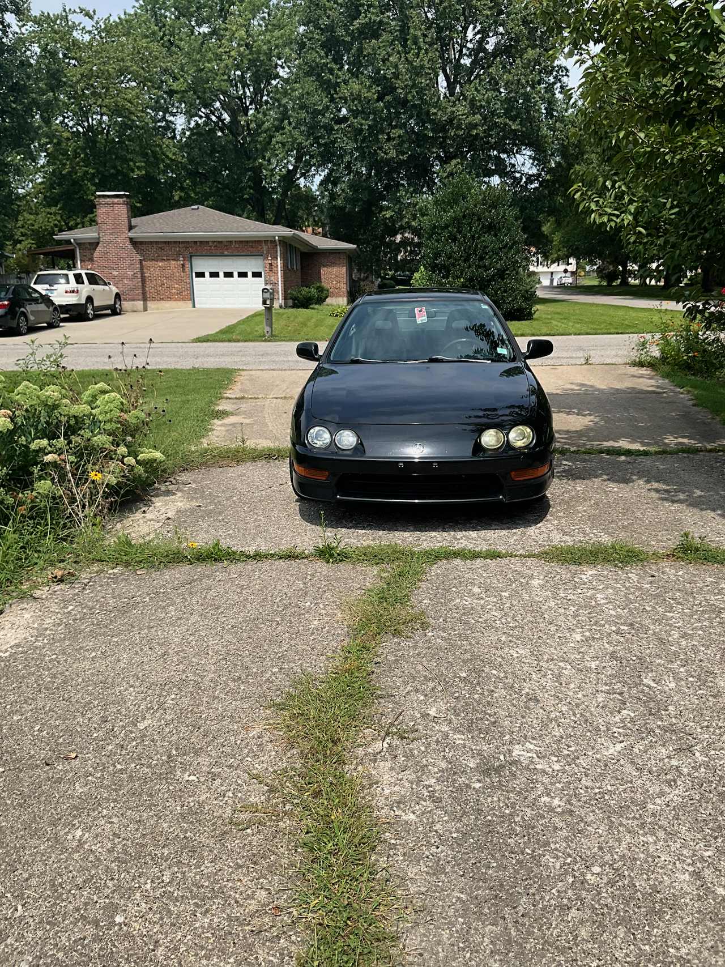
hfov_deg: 48.2
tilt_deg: -13.3
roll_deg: +0.4
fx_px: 810
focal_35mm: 29
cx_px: 362
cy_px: 484
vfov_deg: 61.7
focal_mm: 3
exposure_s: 1/1984
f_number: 1.8
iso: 25
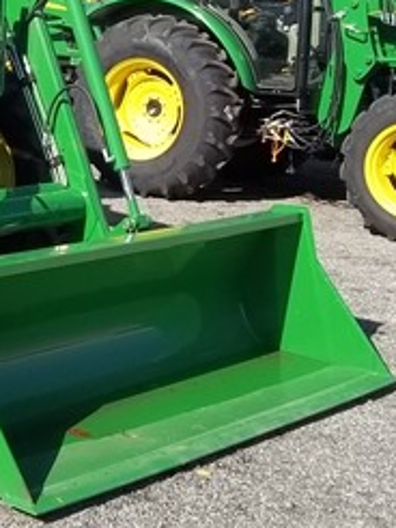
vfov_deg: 27.1
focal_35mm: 71
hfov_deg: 19.0
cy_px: 140
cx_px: -140
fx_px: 1082
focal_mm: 5.7
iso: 64
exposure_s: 1/100
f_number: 8.8
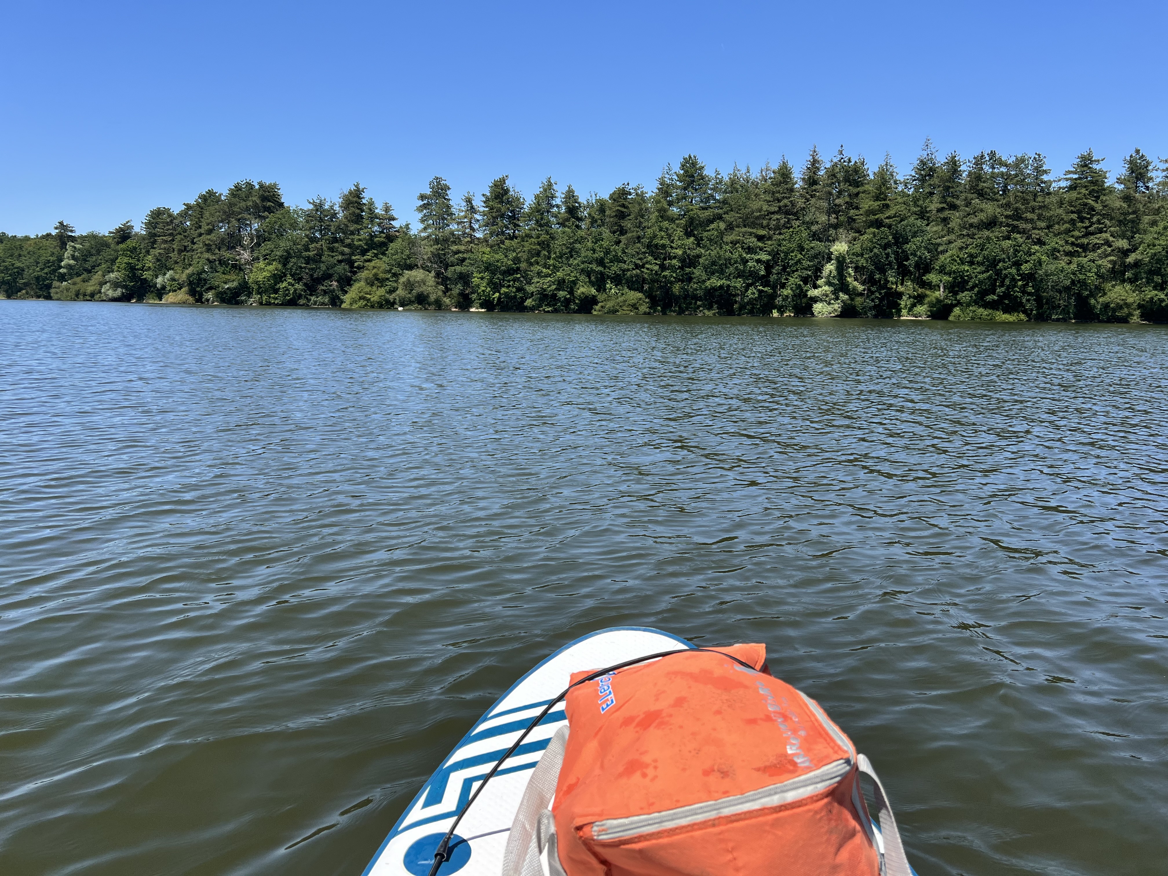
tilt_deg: -6.8
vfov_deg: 53.1
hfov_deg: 67.3
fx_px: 877
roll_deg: -1.4
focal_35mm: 26
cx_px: 584
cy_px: 438
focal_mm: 5.7
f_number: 1.5
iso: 50
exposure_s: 1/2994
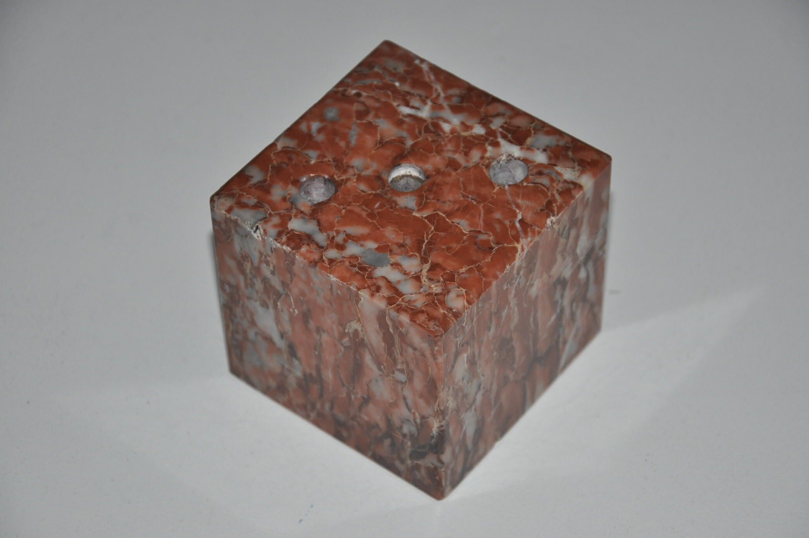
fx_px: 2952
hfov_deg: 15.6
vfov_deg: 10.4
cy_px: 277
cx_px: 409
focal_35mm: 132
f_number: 5.6
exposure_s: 1/60
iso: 800
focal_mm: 85
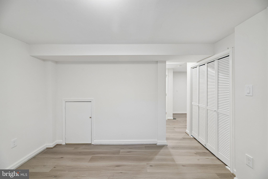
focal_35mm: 14
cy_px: 90
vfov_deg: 81.2
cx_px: 134
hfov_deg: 104.3
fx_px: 104
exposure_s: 1/13
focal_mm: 14
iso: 400
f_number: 8
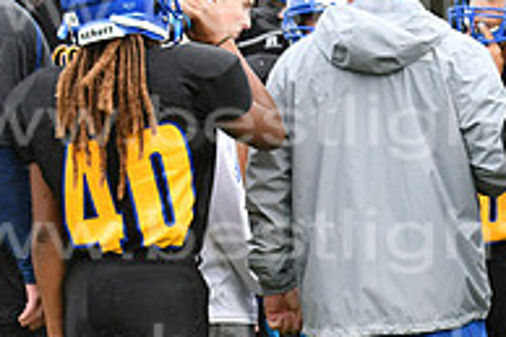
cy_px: 184
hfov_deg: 3.3
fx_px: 8819
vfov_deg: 2.2
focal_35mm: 628
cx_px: 493
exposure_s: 1/2000
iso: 800
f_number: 3.5
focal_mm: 140
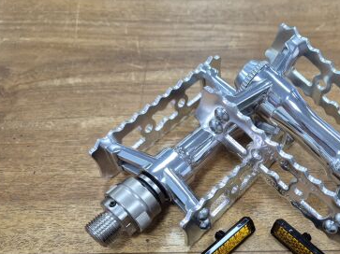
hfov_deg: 48.5
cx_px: 248
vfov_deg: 37.4
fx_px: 363
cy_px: 201
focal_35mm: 37
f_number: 1.8
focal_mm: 5.4
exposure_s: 1/100
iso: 125
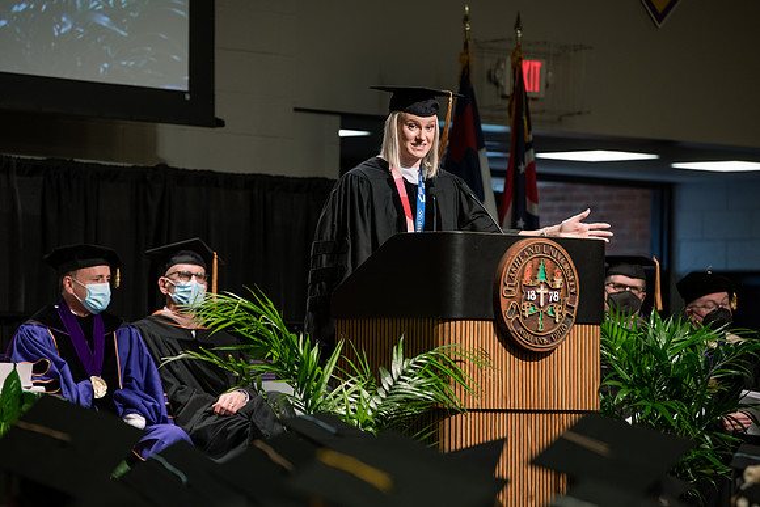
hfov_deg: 10.8
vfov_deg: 7.2
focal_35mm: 190
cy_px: 254
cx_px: 380
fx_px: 4012
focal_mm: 190
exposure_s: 1/200
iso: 1000
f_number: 5
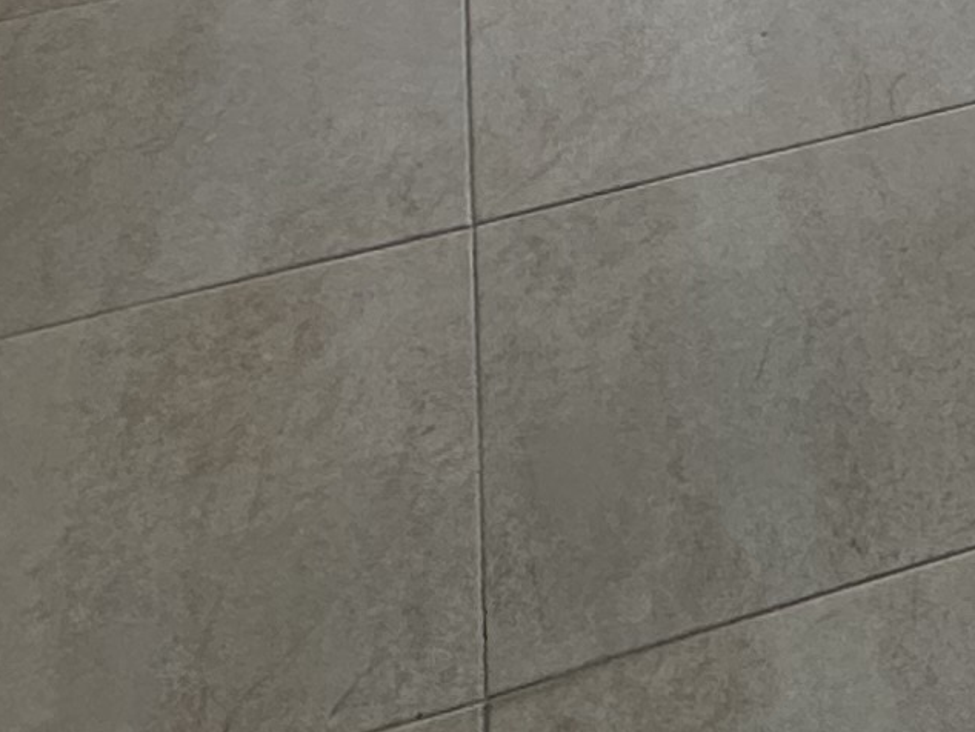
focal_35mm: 89
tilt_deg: -12.3
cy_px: -843
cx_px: 1407
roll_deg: +1.6
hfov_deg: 19.5
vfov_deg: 13.6
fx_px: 2508
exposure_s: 1/125
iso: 40
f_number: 2.2
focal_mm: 2.22
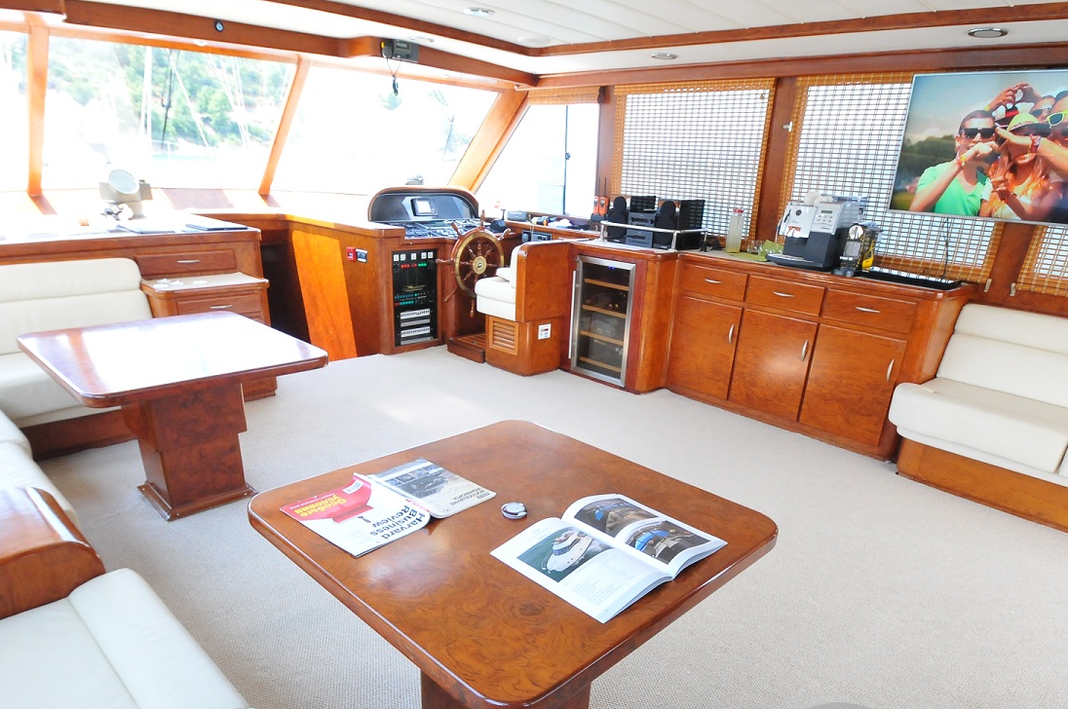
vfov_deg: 56.3
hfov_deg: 78.6
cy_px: 448
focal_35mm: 22
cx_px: 539
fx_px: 652
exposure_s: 1/125
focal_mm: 10
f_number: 8
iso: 1250
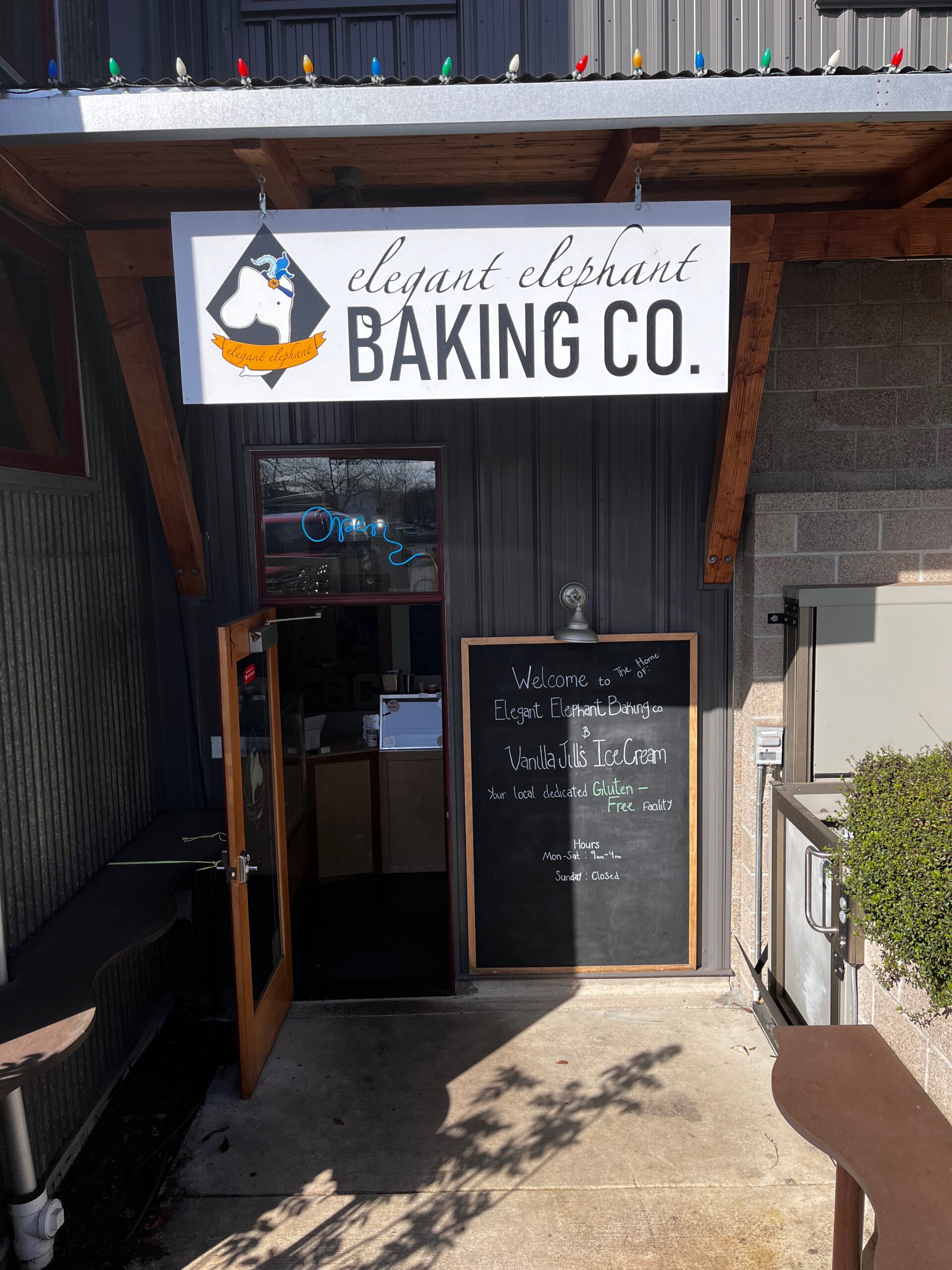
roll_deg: +2.5
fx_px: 953
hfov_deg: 53.1
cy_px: 635
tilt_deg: -8.6
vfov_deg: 67.3
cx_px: 476
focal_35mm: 26
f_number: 1.6
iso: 50
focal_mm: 5.1
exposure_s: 1/2309
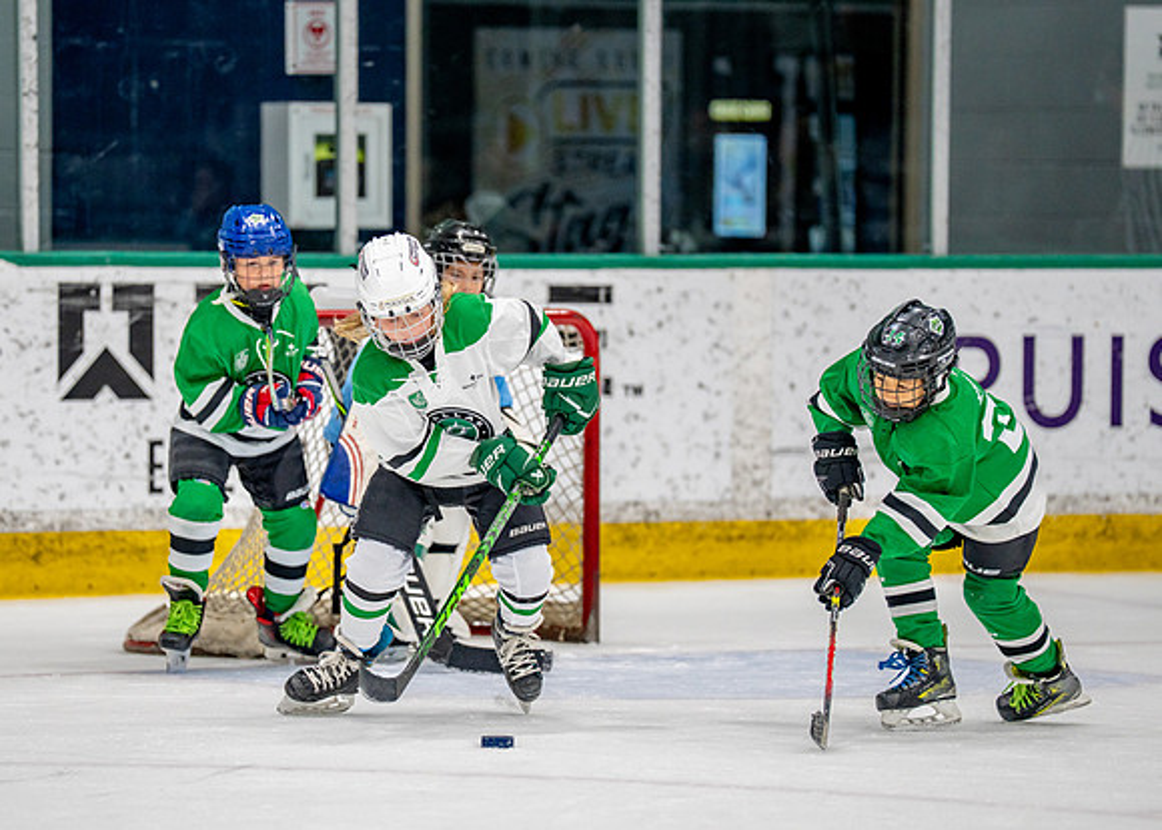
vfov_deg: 5.6
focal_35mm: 259
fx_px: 8531
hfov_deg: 7.8
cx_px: 460
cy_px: 400
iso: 800
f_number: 2.8
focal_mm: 197
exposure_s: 1/1250
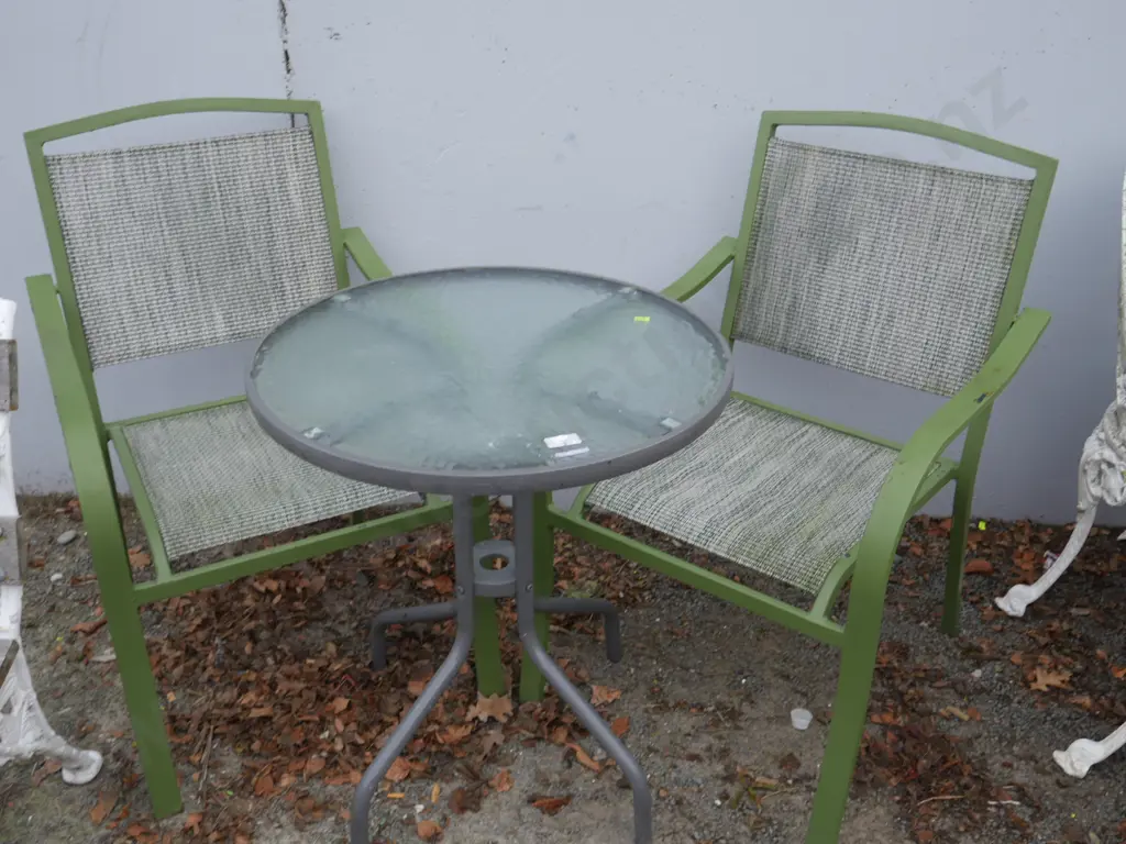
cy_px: 422
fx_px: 1106
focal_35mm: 34
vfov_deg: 41.8
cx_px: 563
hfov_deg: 54.0
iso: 200
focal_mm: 17
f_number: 4.5
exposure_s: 1/125
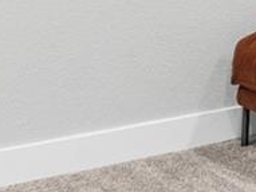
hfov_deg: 11.4
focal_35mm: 129
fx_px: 953
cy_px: -111
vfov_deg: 11.0
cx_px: 692
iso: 500
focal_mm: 16
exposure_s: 1/2.5
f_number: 8
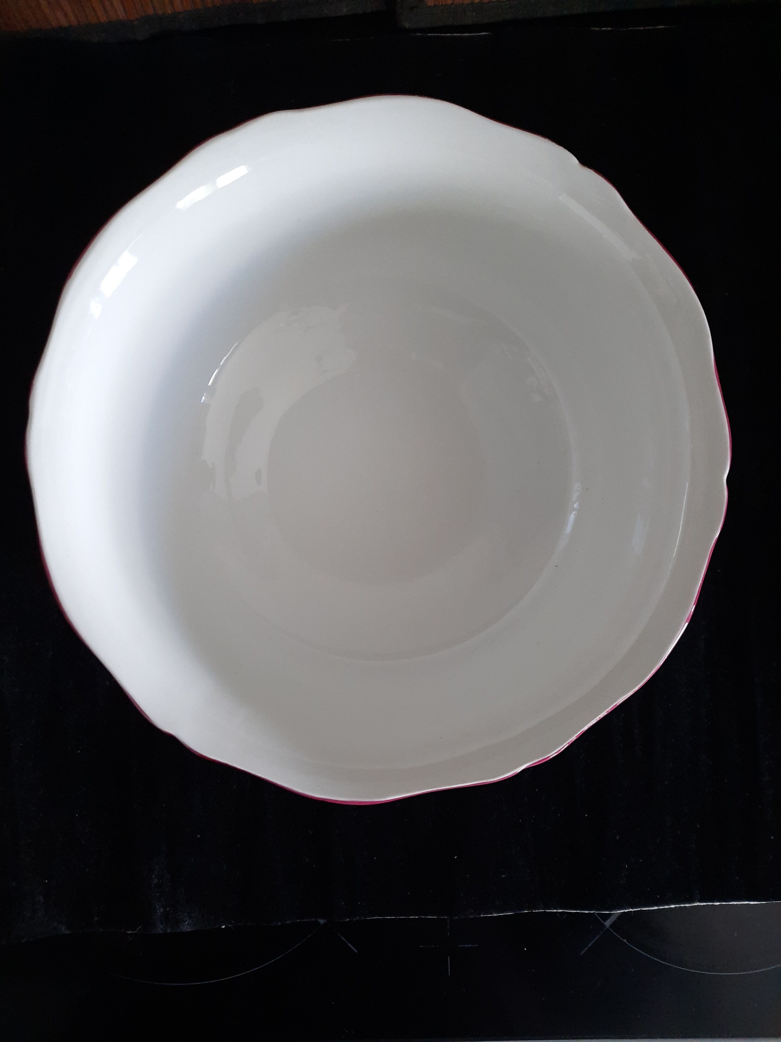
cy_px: 521
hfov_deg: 54.9
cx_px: 390
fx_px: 752
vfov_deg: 69.4
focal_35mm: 25
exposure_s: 1/50
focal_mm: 4.6
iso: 640
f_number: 2
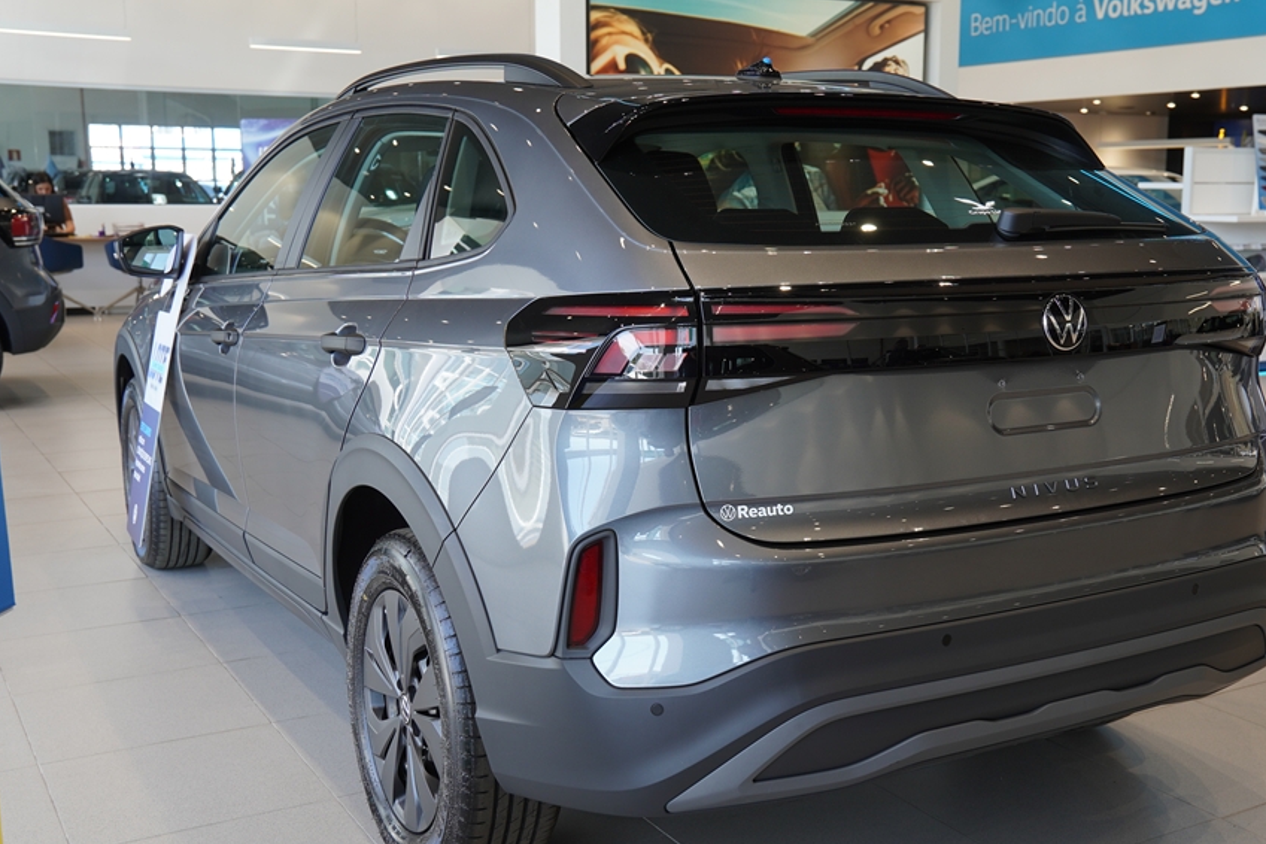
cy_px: 453
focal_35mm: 42
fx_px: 1463
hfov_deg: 46.7
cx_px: 713
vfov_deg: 32.2
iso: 160
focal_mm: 23
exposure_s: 1/60
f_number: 4
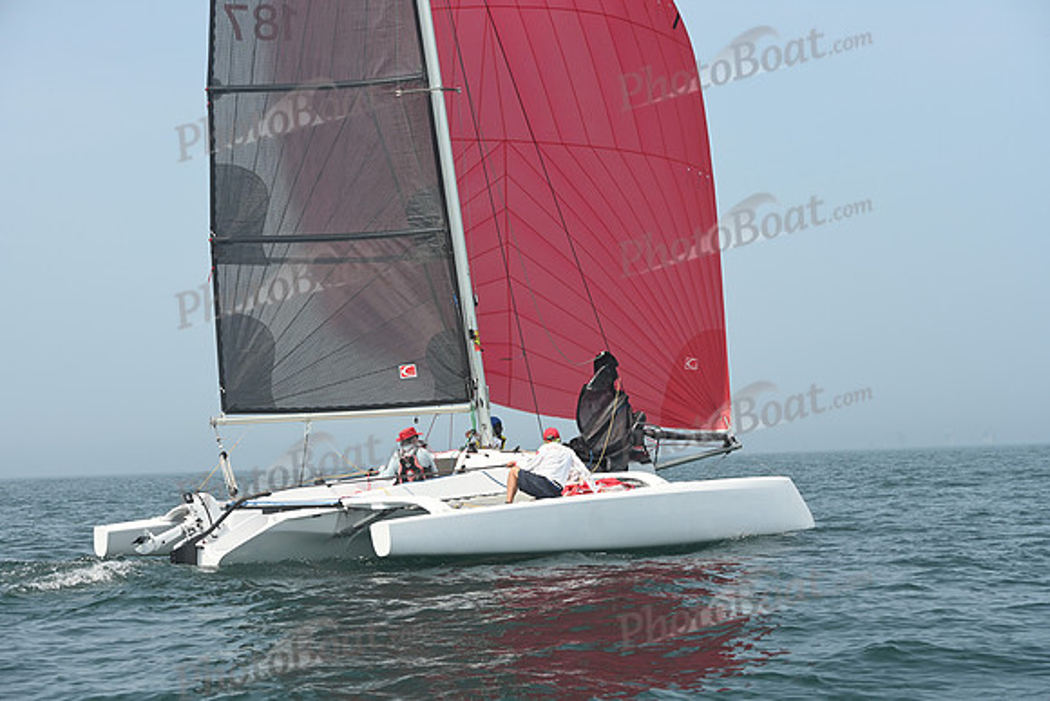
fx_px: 2188
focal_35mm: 75
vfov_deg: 18.2
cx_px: 525
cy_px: 350
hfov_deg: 27.0
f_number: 7.1
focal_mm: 75
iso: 320
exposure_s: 1/1250
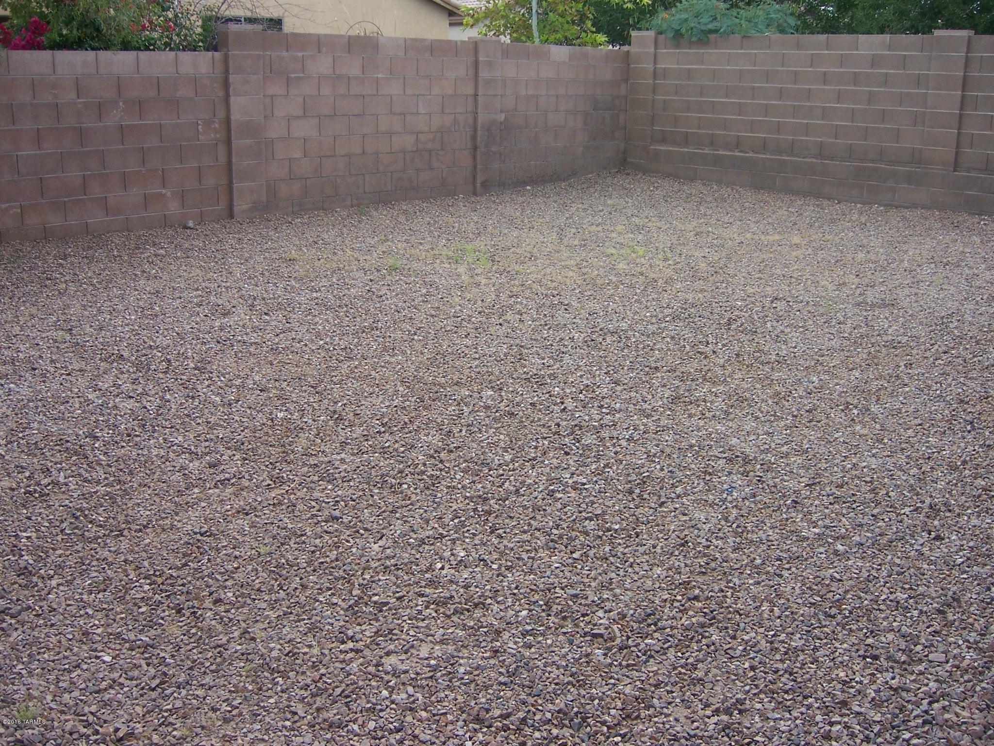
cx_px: 497
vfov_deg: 39.7
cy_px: 373
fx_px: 1034
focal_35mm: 36
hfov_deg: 51.4
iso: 80
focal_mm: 6.2
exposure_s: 1/250
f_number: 2.8
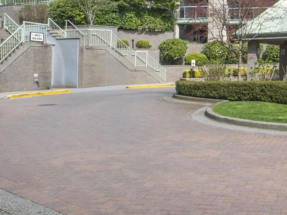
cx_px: 347
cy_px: -18
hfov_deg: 36.9
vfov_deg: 33.3
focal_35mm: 38
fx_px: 315
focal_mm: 14
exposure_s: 1/320
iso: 100
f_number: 9
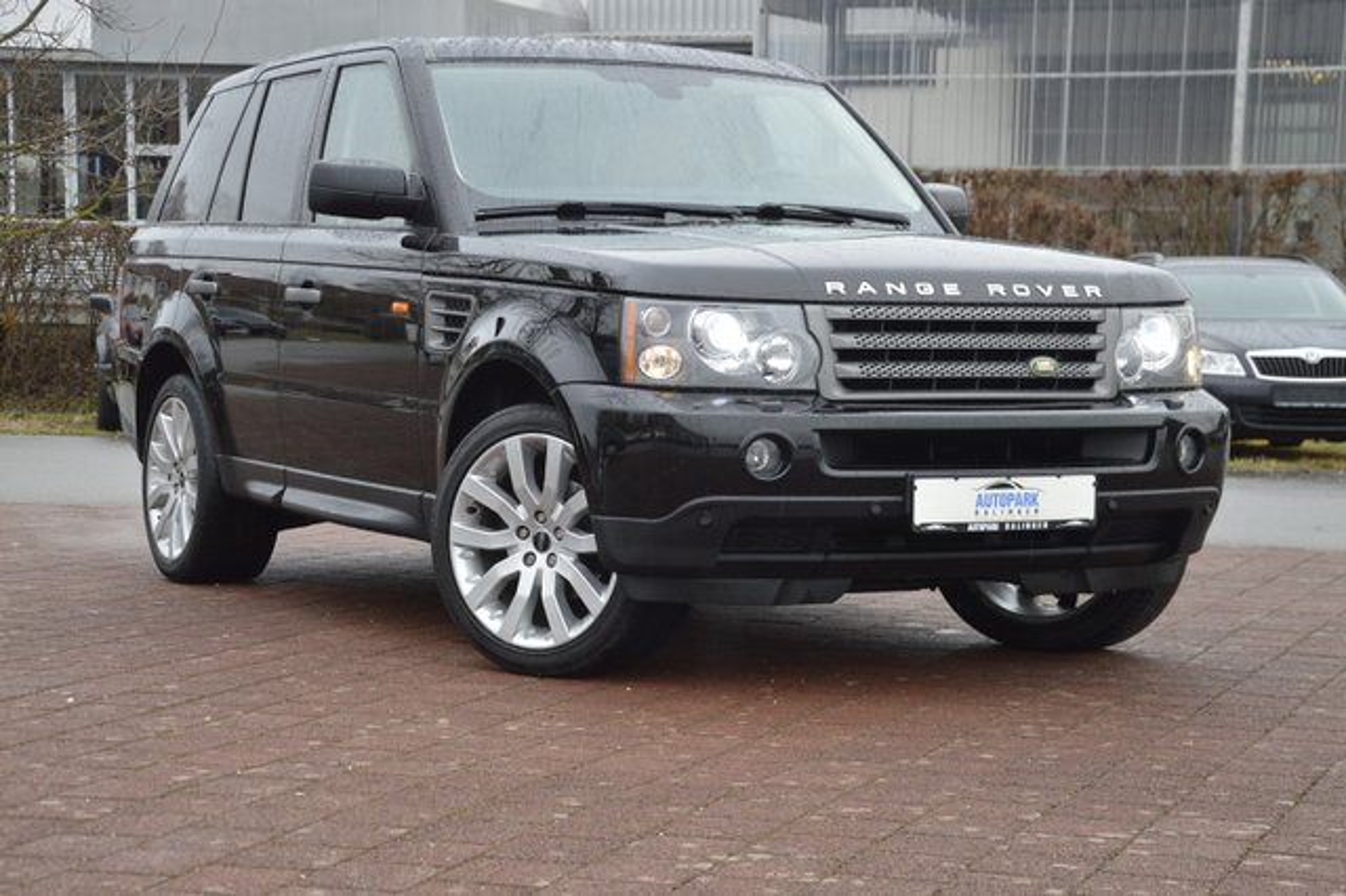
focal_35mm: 75
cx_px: 673
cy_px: 448
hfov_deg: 27.0
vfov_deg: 18.2
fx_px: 2803
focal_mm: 50
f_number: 5.6
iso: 400
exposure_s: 1/125
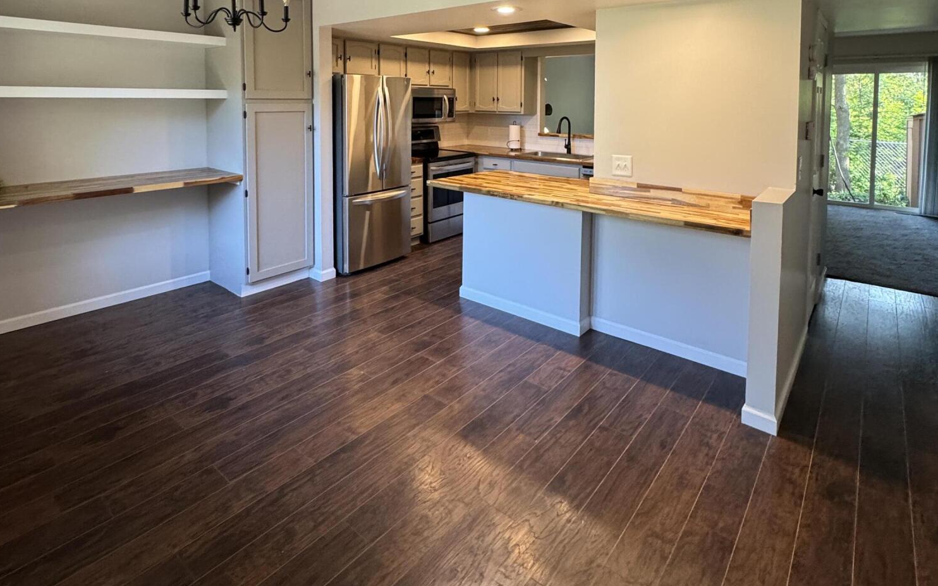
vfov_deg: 55.8
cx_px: 467
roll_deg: -0.1
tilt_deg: -2.8
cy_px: 126
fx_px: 511
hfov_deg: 85.1
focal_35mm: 20
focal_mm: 2.22
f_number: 2.2
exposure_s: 1/120
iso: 250
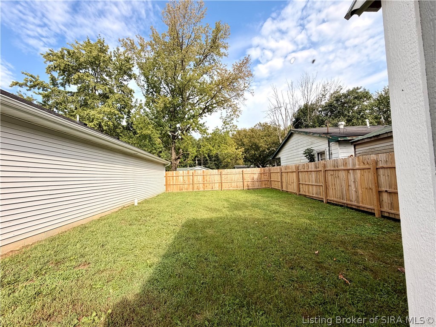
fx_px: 176
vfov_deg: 85.7
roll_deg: +3.3
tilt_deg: +3.5
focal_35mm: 14
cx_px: 218
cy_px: 164
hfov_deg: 102.1
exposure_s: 1/607
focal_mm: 2.22
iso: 40
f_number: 2.2
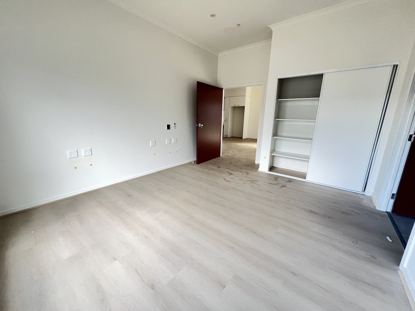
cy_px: 156
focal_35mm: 13
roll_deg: -1.5
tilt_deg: -13.4
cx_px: 208
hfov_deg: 106.2
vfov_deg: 89.9
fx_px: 156
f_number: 1.8
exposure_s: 1/84
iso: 250
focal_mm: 1.57
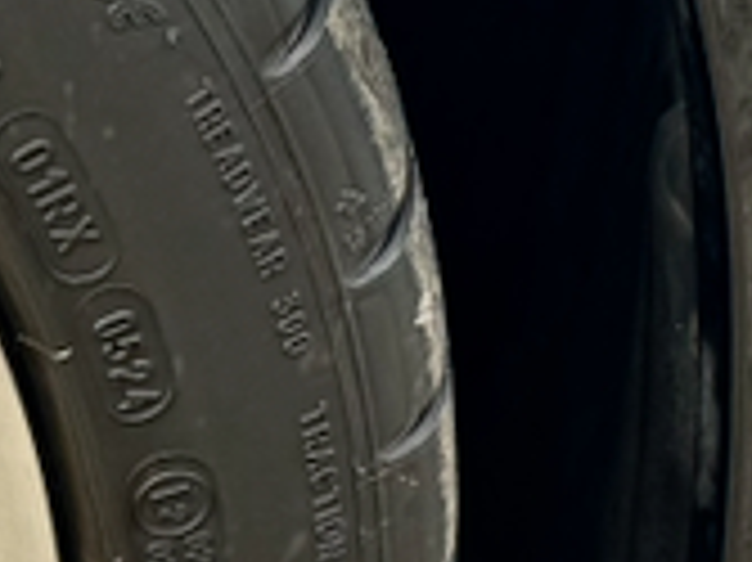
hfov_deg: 9.8
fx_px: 3994
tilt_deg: -29.6
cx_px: -874
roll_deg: +1.6
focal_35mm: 184
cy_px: 387
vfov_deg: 8.1
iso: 80
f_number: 1.78
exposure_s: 1/402
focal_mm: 6.76
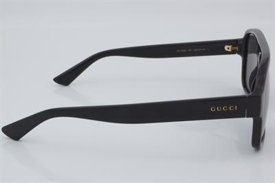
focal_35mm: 75
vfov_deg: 18.2
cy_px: 92
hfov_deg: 27.0
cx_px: 138
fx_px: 572
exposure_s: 1/4
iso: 100
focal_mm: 50
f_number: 32
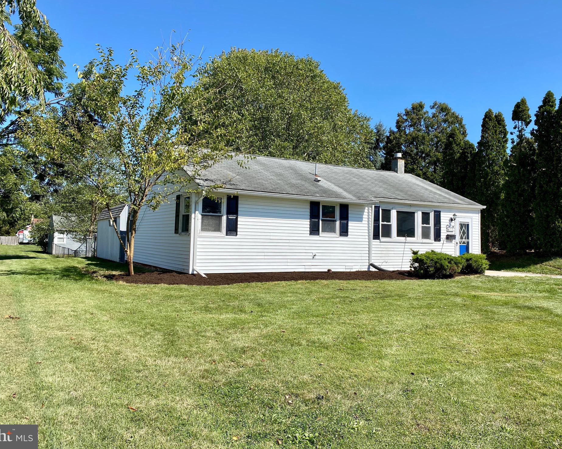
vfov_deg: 51.5
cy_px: 217
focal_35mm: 28
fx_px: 466
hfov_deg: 62.2
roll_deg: -1.1
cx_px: 272
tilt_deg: +2.6
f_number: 1.8
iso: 32
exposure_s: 1/2105
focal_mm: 4.25
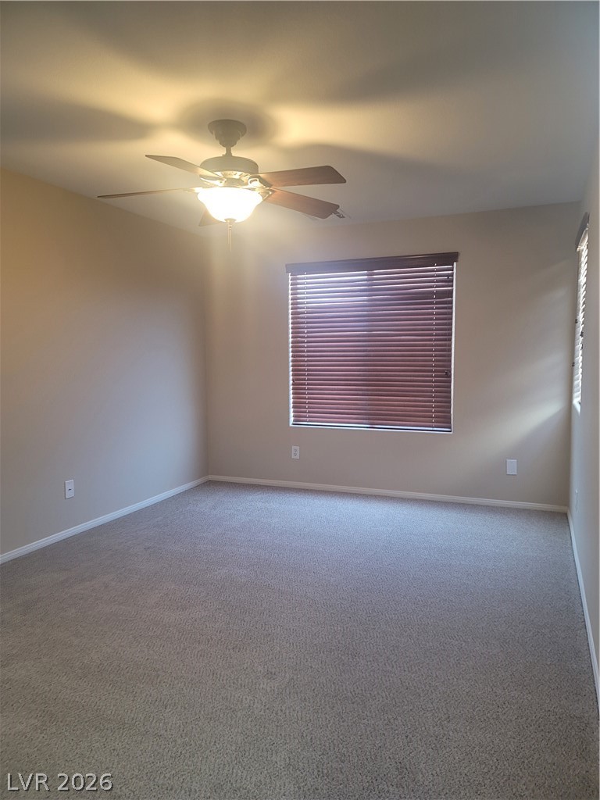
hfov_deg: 54.9
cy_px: 400
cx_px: 300
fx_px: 578
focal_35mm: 25
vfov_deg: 69.4
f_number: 1.8
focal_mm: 7
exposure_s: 1/60
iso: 250
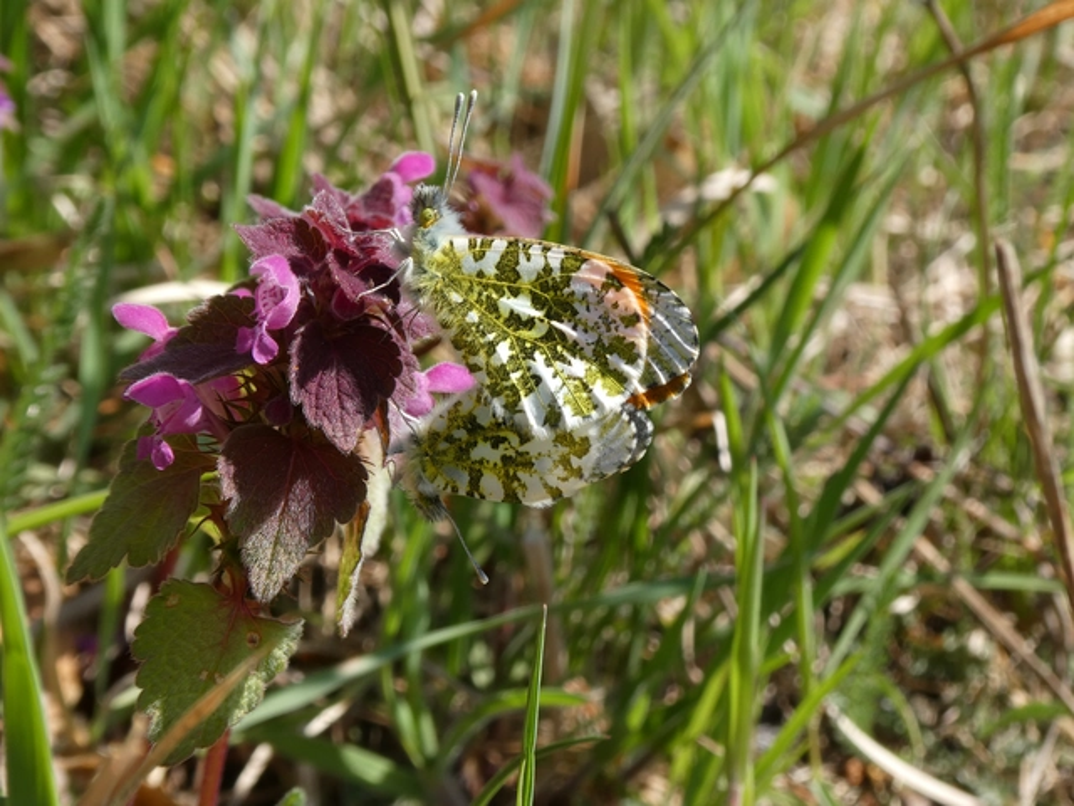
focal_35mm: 98
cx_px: 537
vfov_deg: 15.1
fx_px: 3041
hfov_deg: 20.0
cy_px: 403
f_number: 6.3
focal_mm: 17.5
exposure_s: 1/160
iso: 80
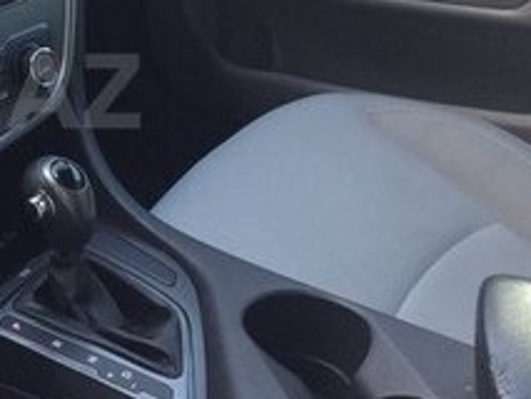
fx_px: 1381
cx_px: -115
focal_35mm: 90
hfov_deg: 20.3
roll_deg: -0.5
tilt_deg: -28.8
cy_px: 91
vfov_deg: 16.3
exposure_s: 1/100
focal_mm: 4.15
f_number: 2.2
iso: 64
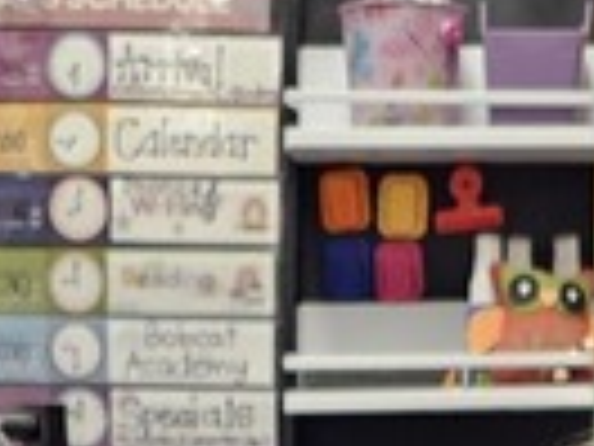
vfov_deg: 7.3
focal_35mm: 178
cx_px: 356
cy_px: 1361
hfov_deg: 11.1
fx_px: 3054
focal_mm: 6.3
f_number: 1.7
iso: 400
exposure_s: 1/120
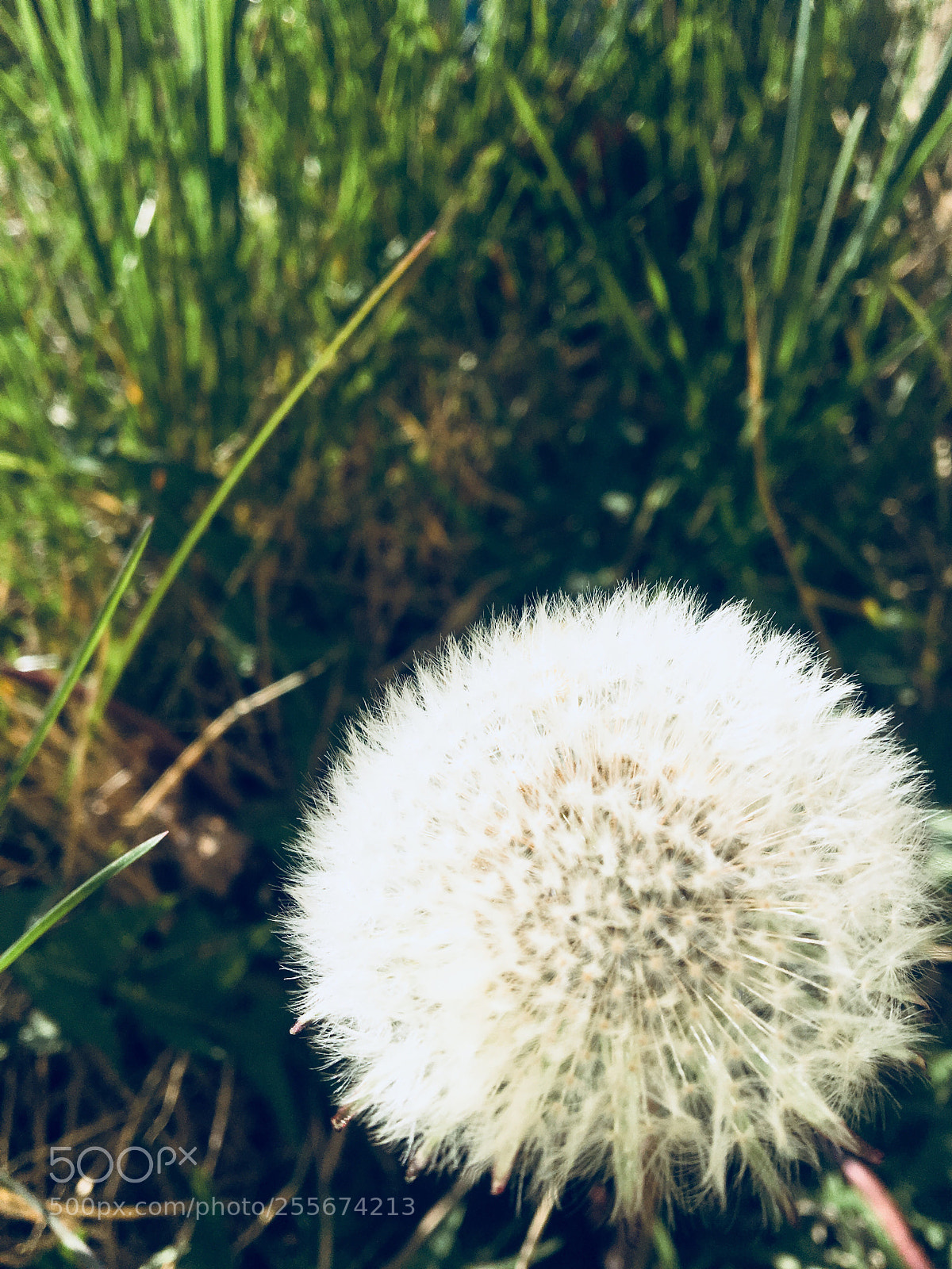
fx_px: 1063
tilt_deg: -42.4
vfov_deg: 61.7
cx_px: 476
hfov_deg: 48.2
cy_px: 634
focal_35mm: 29
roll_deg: -0.5
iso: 25
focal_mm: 4.15
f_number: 2.2
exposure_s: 1/2481
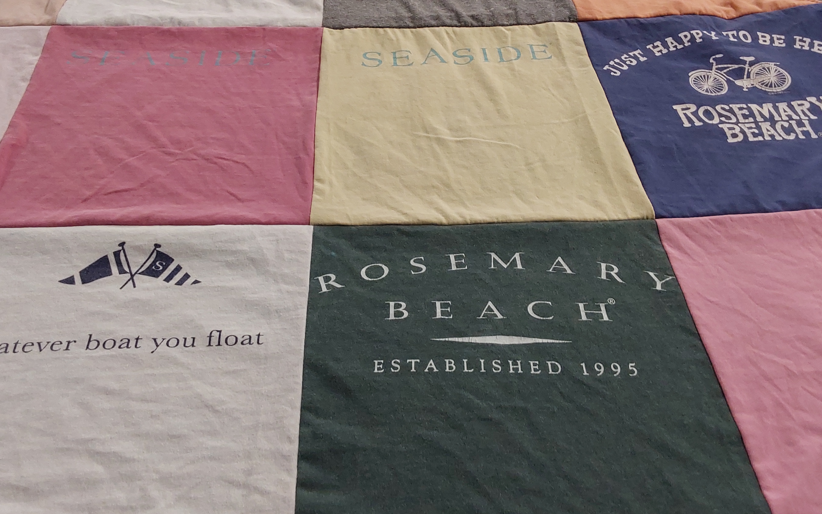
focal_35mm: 36
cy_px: 185
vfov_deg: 35.1
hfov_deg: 54.0
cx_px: 386
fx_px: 806
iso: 80
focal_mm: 2.91
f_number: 1.9
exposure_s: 1/60
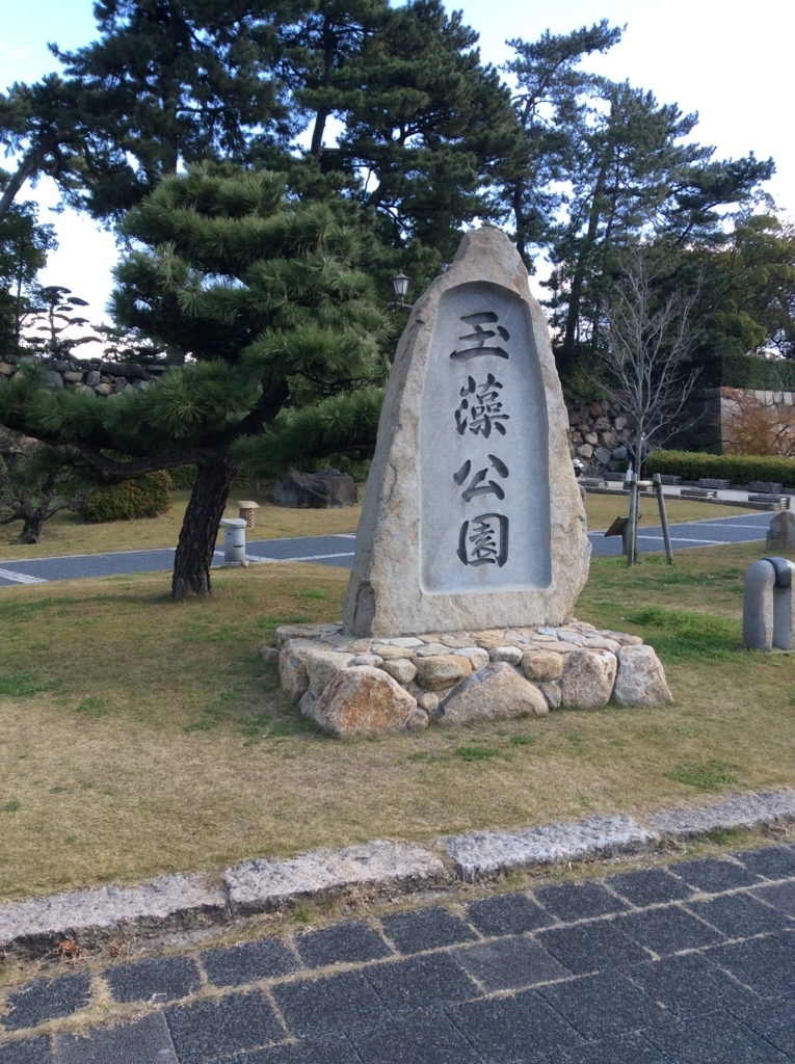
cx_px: 398
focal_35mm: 32
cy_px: 532
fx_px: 982
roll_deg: -0.4
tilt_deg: -2.2
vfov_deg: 56.9
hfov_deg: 44.1
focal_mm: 3.3
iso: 32
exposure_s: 1/295
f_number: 2.4
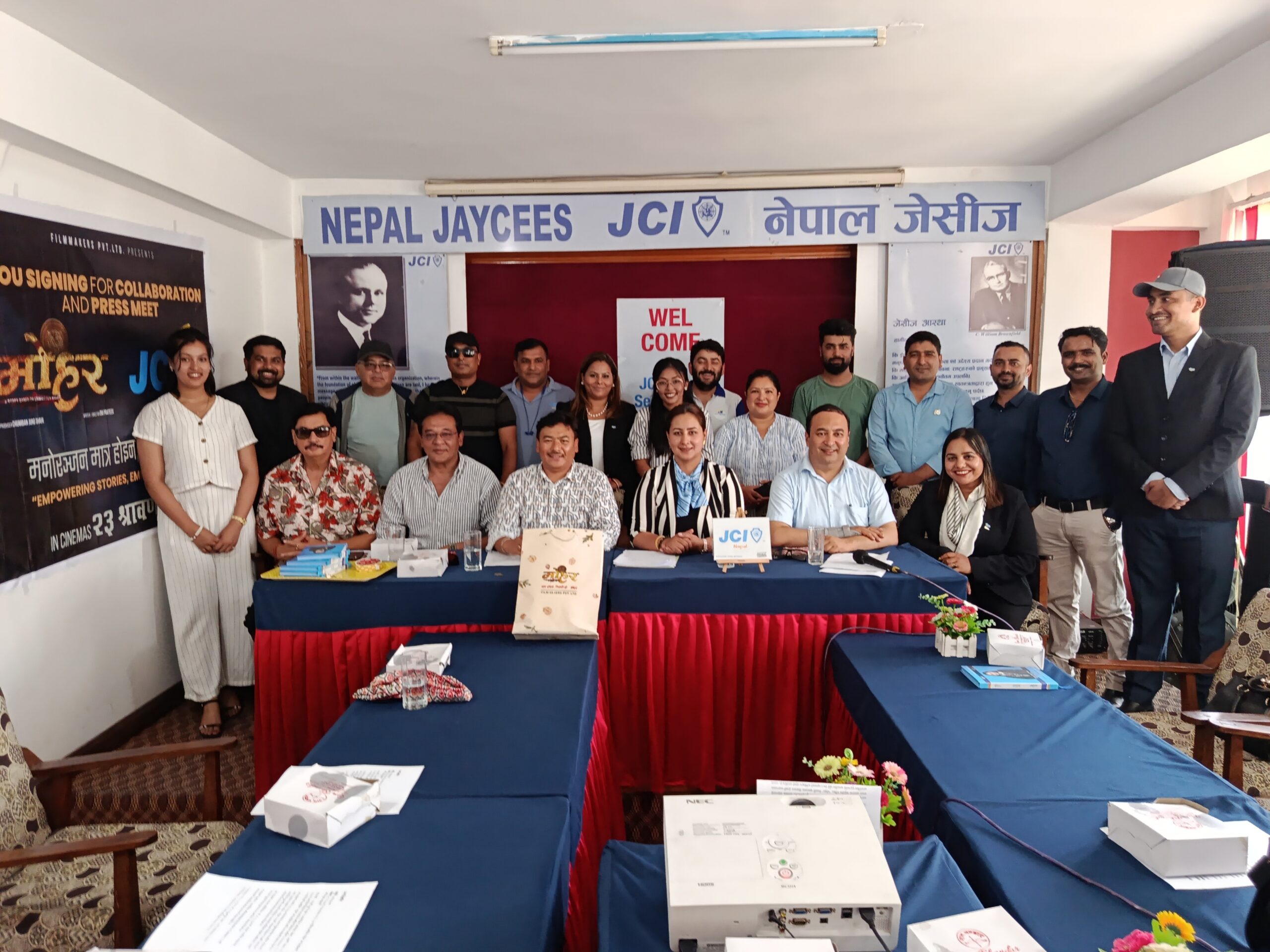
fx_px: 881
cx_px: 635
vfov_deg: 56.8
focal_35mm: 24
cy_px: 476
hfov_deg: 71.6
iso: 626
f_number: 1.7
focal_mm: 5.24
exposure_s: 1/50
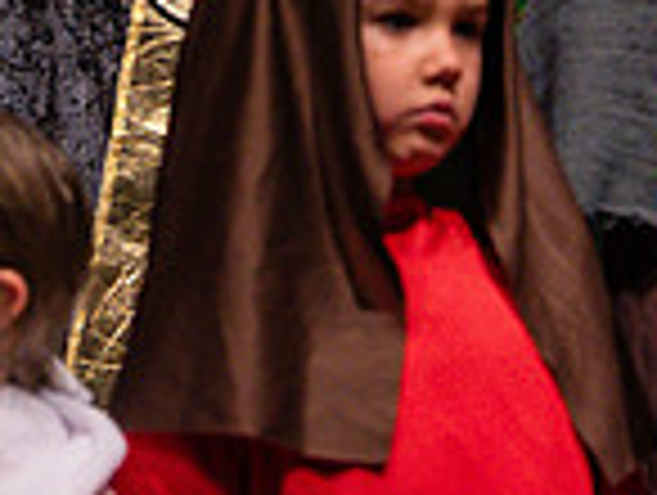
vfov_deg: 3.3
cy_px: -531
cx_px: 95
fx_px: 8631
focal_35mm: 454
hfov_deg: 4.4
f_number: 2.8
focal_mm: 70
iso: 1000
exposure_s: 1/320
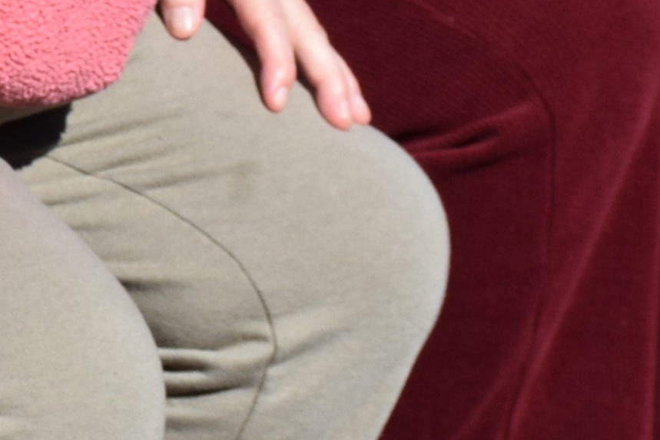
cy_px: -422
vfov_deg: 3.6
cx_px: -934
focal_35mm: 377
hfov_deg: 5.3
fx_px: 6912
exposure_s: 1/400
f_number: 10
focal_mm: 48
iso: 250
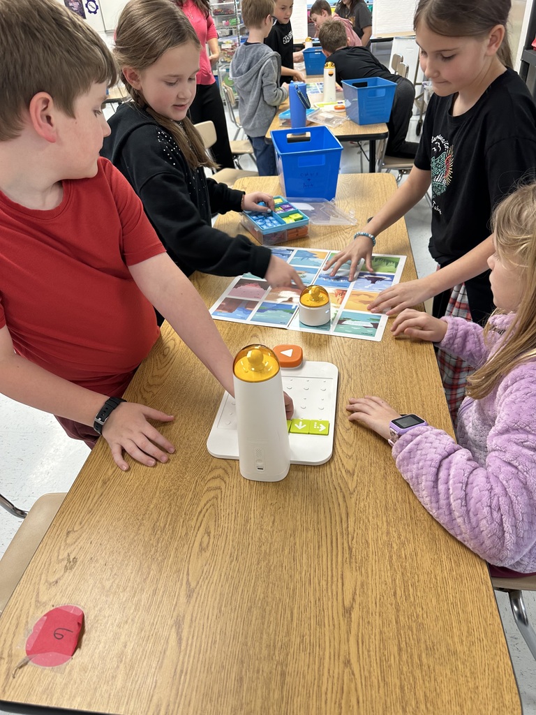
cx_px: 268
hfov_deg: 56.8
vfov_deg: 71.6
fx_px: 495
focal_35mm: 24
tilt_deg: -35.0
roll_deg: +4.6
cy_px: 358
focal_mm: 6.86
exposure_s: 1/60
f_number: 1.78
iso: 125
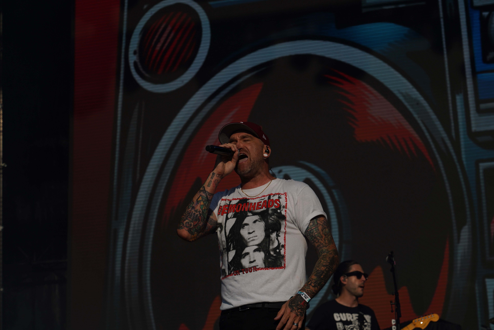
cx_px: 247
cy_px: 165
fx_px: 1427
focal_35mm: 104
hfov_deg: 19.6
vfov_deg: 13.2
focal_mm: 104
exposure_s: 1/1600
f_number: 8
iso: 100
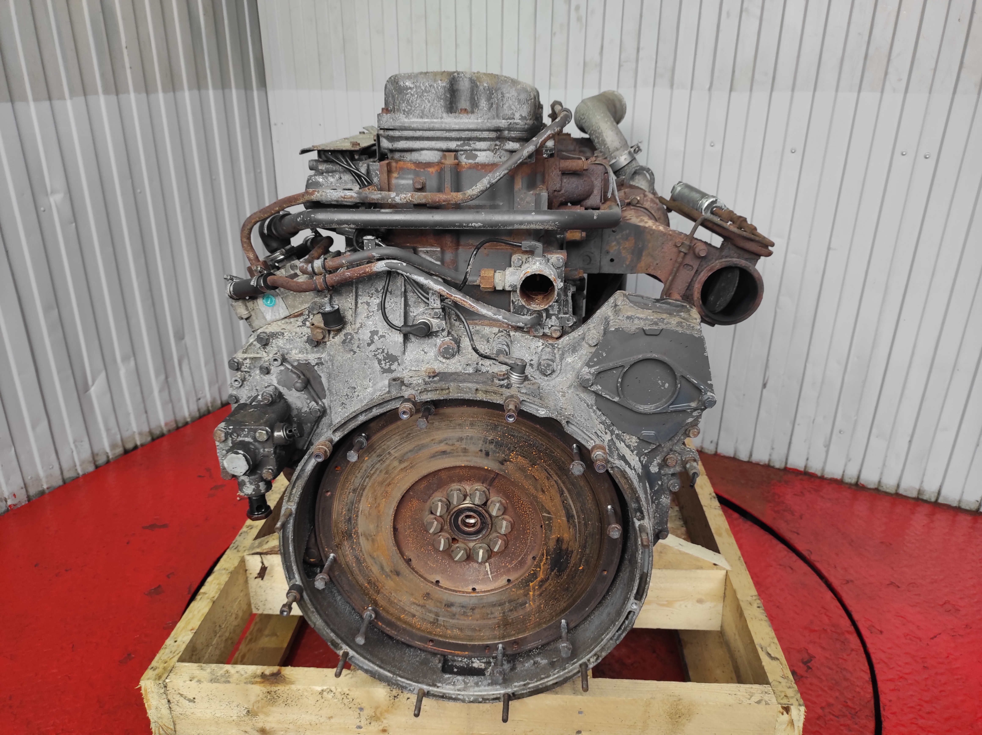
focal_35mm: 25
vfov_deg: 54.8
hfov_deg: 69.4
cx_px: 491
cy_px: 368
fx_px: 709
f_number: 1.89
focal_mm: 5.43
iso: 100
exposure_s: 1/103
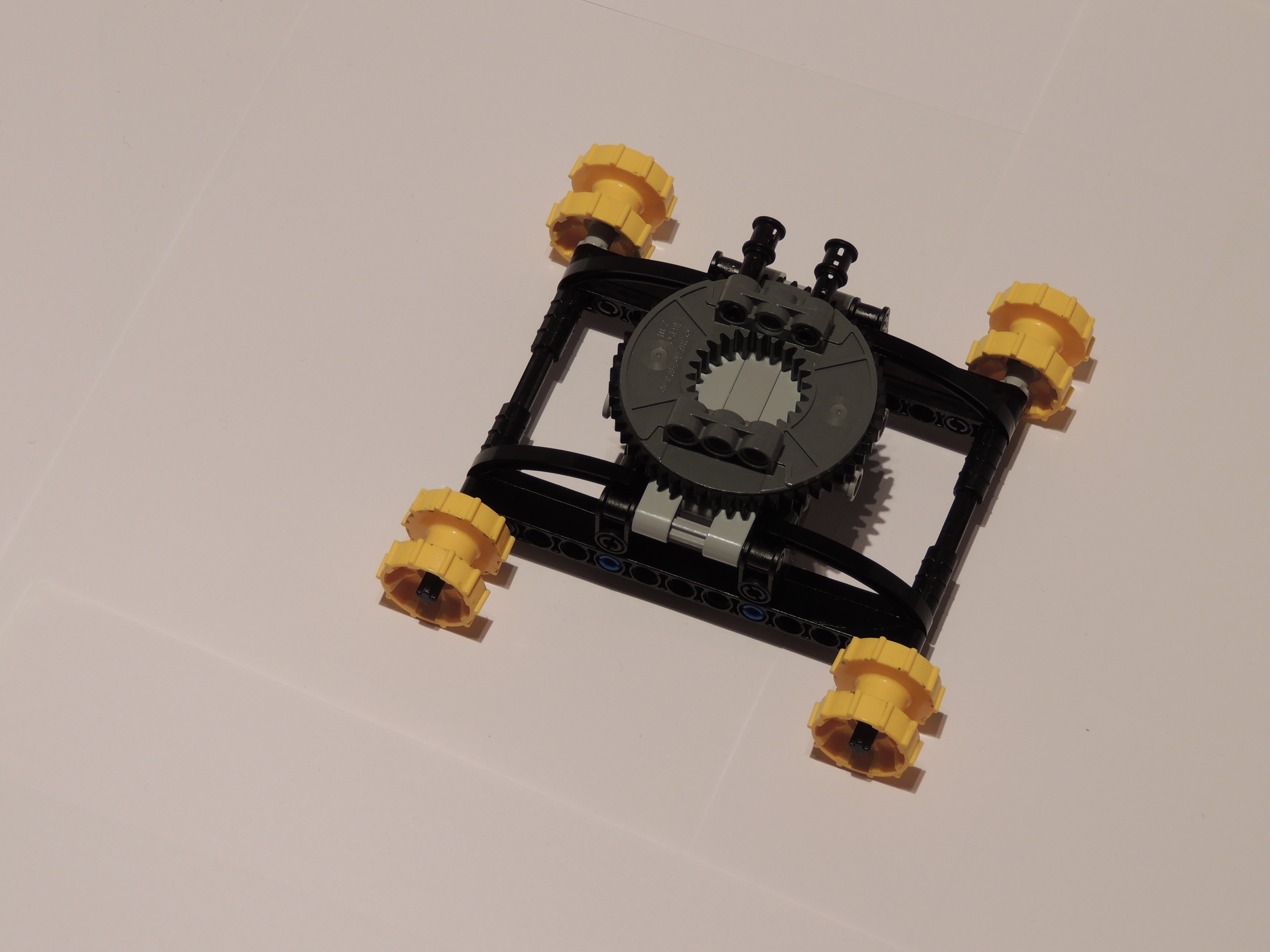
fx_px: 6237
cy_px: 476
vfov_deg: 8.7
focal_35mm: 170
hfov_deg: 11.6
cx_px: 635
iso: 100
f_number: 4.5
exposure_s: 1/3
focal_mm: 30.3
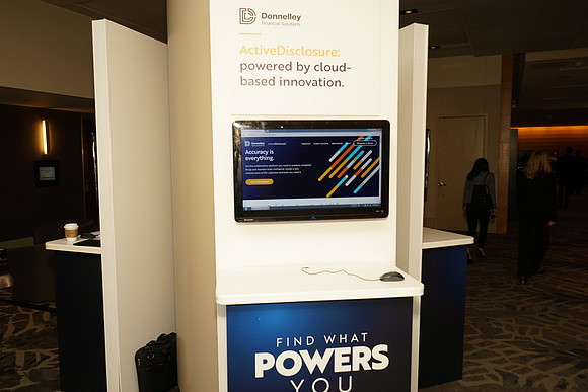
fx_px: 457
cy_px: 196
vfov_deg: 46.4
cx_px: 294
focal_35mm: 28
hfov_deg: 65.5
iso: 640
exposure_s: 1/125
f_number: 6.3
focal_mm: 28
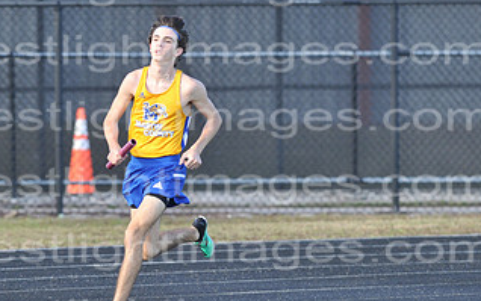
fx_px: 7317
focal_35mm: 558
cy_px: 153
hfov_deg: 3.8
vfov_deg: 2.4
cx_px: 151
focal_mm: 300
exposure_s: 1/800
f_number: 4.5
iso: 800
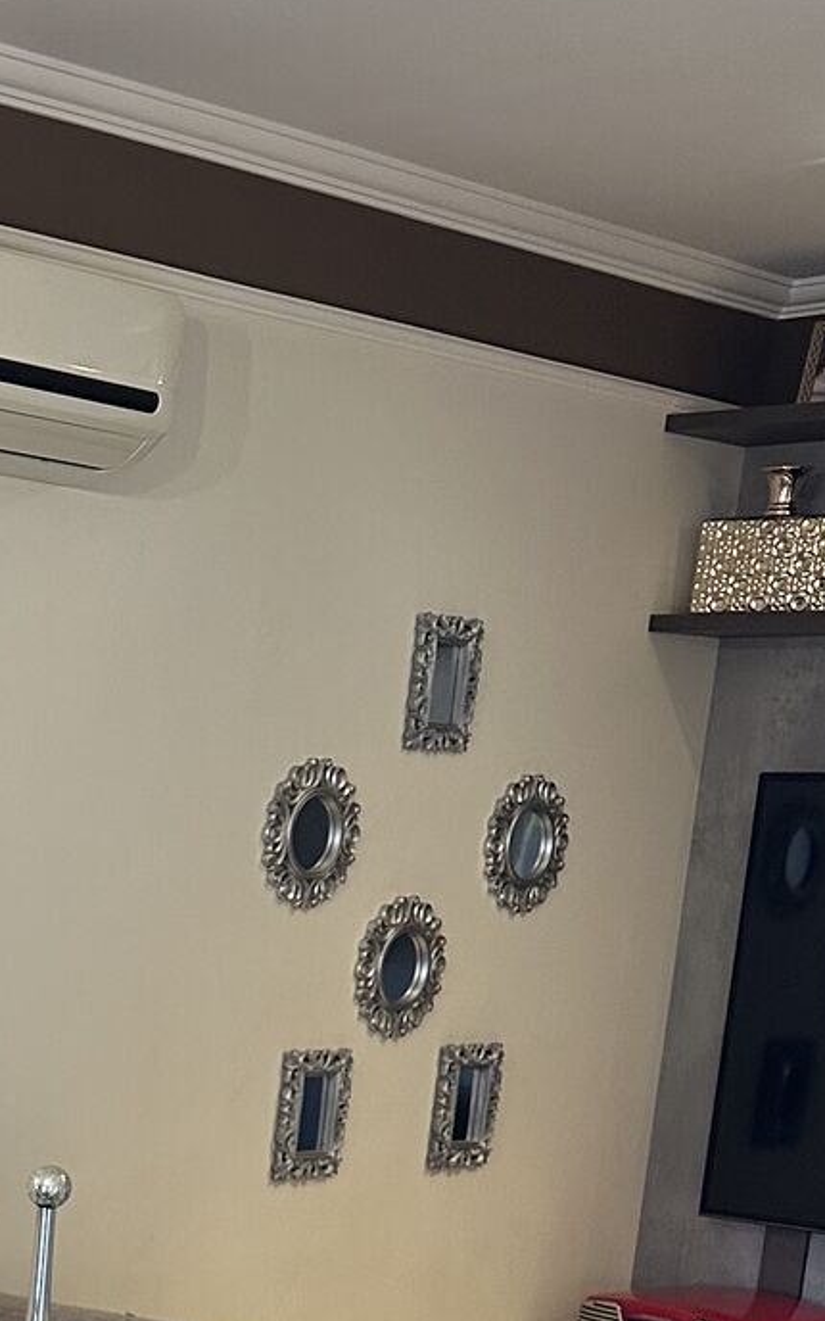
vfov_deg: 27.2
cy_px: 1338
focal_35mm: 71
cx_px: -537
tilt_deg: -10.8
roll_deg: -2.6
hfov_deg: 16.2
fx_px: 2554
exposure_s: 1/75
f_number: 1.78
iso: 250
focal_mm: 6.86
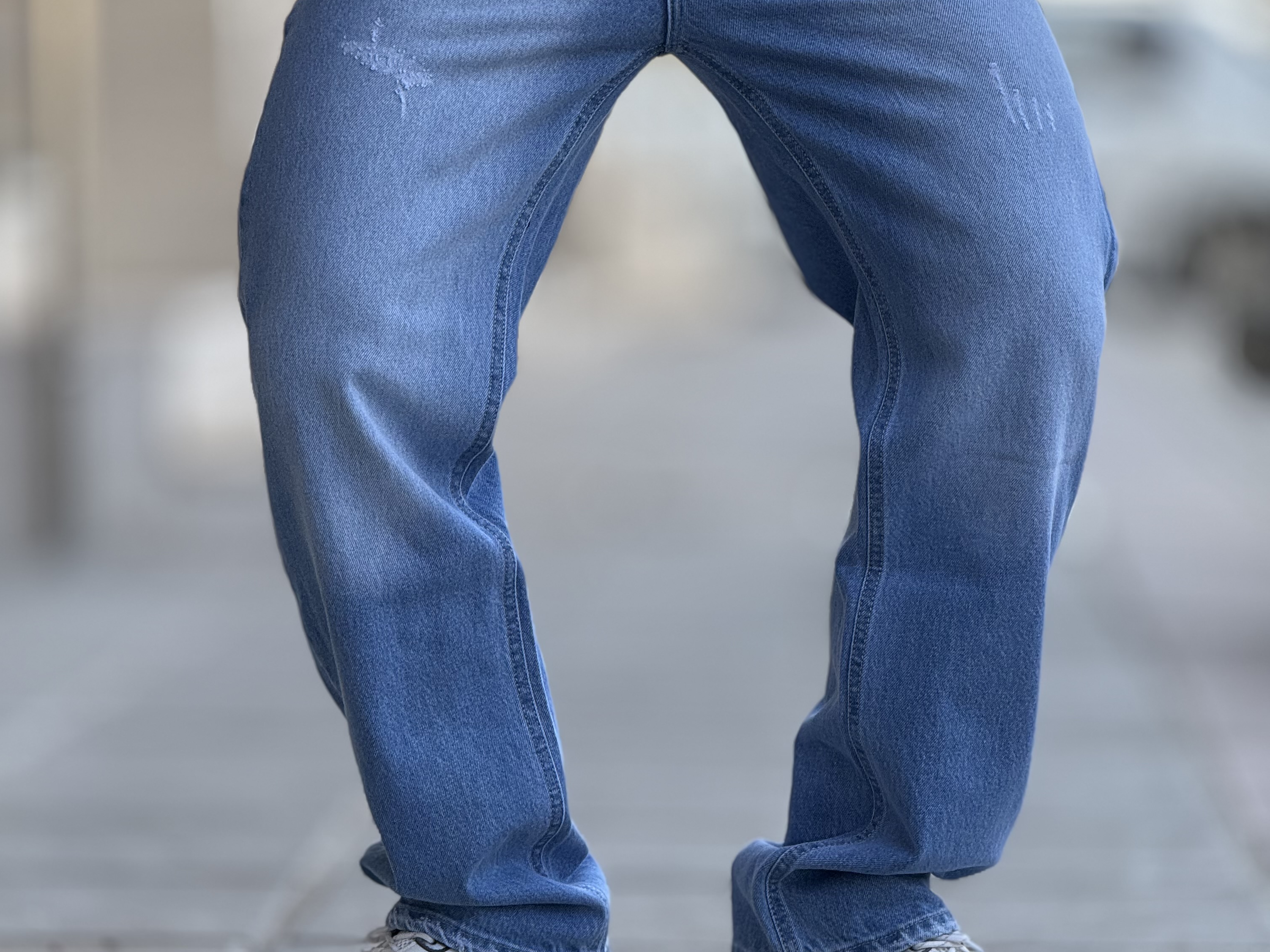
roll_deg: -0.6
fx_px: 5907
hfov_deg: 12.3
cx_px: 638
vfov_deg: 9.2
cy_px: 492
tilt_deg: -3.2
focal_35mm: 161
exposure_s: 1/260
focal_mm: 15.66
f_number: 2.8
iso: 50
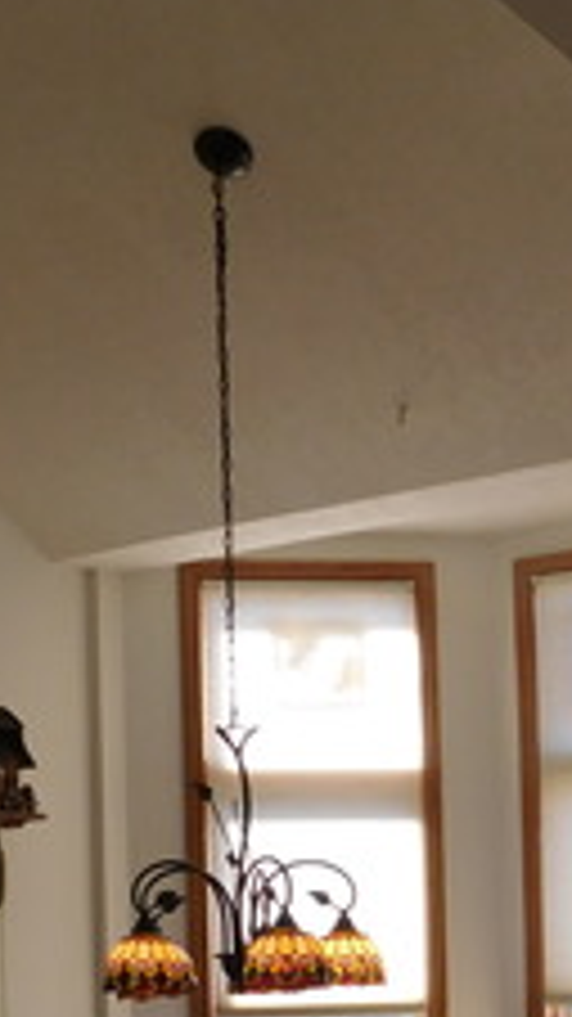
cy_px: 958
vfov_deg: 28.3
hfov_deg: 17.0
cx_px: 234
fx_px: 1916
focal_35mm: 71
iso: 125
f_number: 3
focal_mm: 4
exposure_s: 1/125
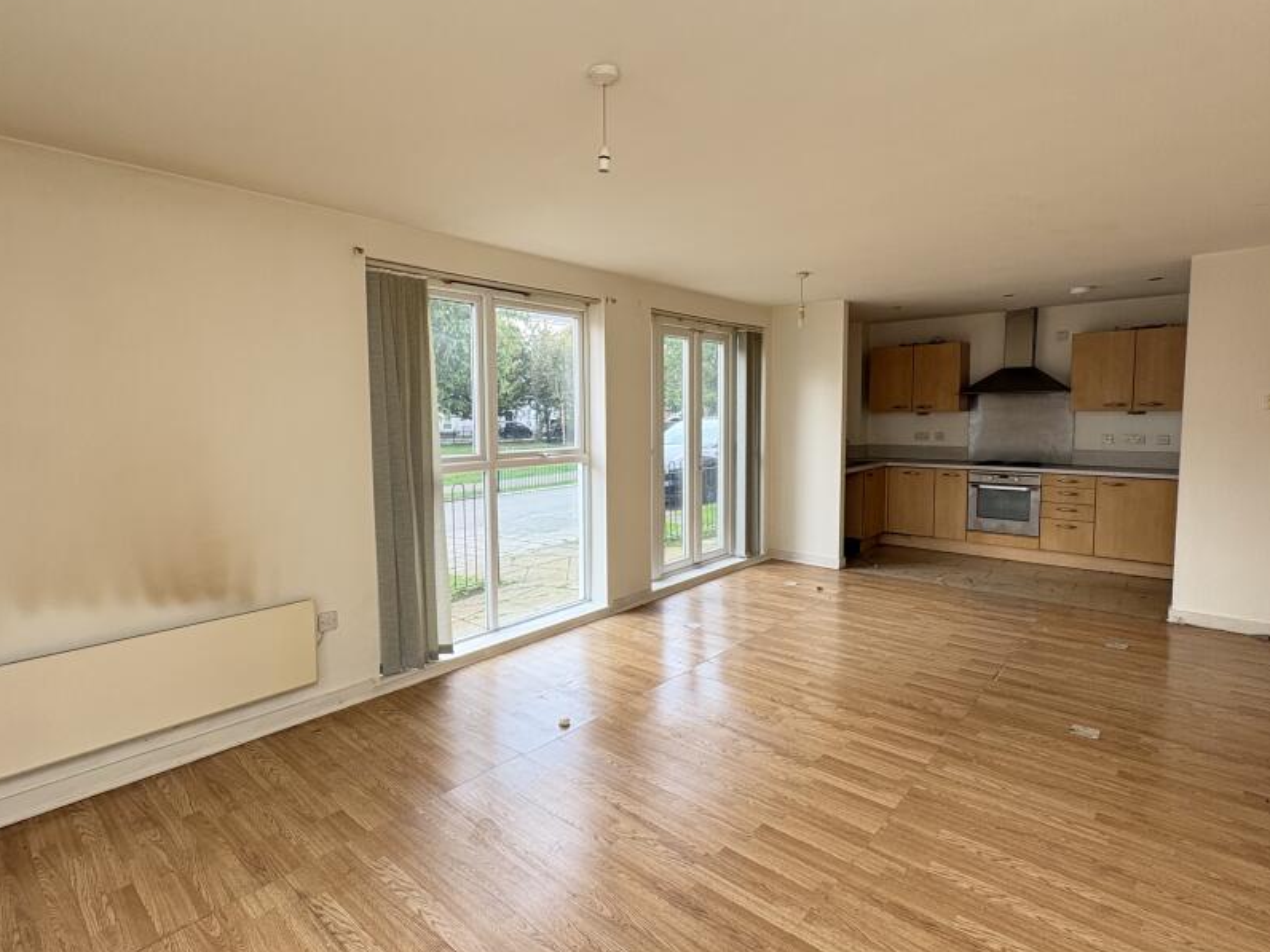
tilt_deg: -4.7
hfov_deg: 87.7
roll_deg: +0.4
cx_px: 605
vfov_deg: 71.6
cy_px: 459
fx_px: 660
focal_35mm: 18
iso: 250
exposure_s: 1/78
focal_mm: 2.22
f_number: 2.2
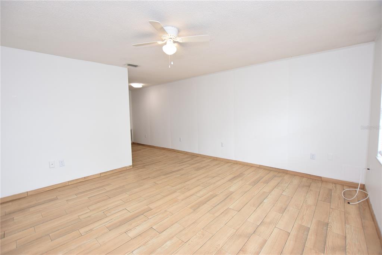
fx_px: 159
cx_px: 191
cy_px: 128
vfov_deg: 77.3
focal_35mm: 15
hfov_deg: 100.4
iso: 250
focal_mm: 10
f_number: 4
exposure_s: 1/60
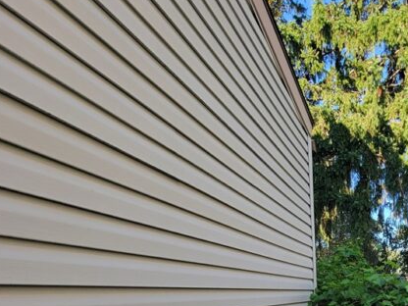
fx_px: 295
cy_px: 267
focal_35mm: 25
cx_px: 385
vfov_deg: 49.7
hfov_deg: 57.0
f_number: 2.2
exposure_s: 1/281
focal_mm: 2.2
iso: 50
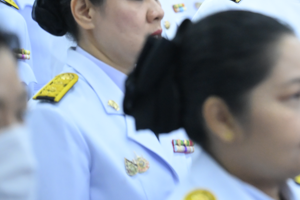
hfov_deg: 7.3
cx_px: 314
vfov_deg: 4.9
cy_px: -33
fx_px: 2350
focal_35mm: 282
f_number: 4
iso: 6400
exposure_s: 1/640
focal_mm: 120
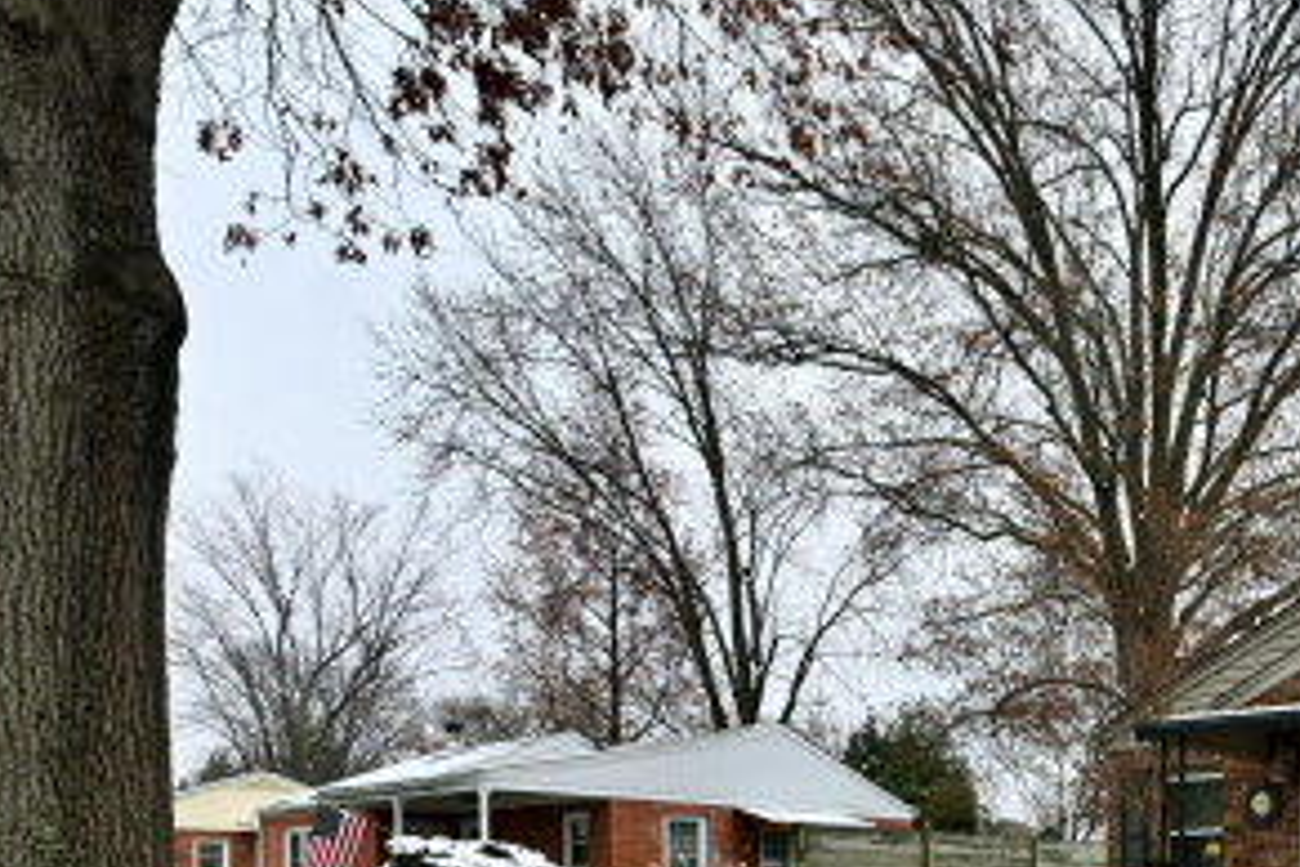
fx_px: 1300
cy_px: 939
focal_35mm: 36
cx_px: 1258
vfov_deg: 32.7
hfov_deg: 45.9
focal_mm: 14
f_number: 5.6
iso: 450
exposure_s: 1/500
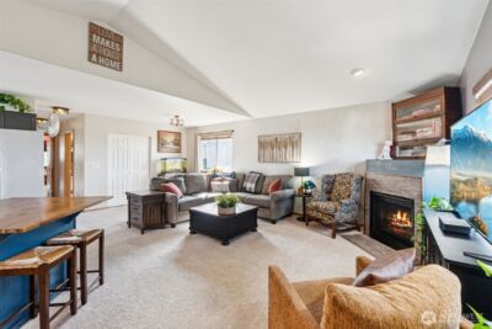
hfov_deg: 100.4
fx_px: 205
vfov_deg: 77.4
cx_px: 246
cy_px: 164
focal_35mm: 15
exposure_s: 1/5
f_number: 9
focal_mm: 10
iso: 200
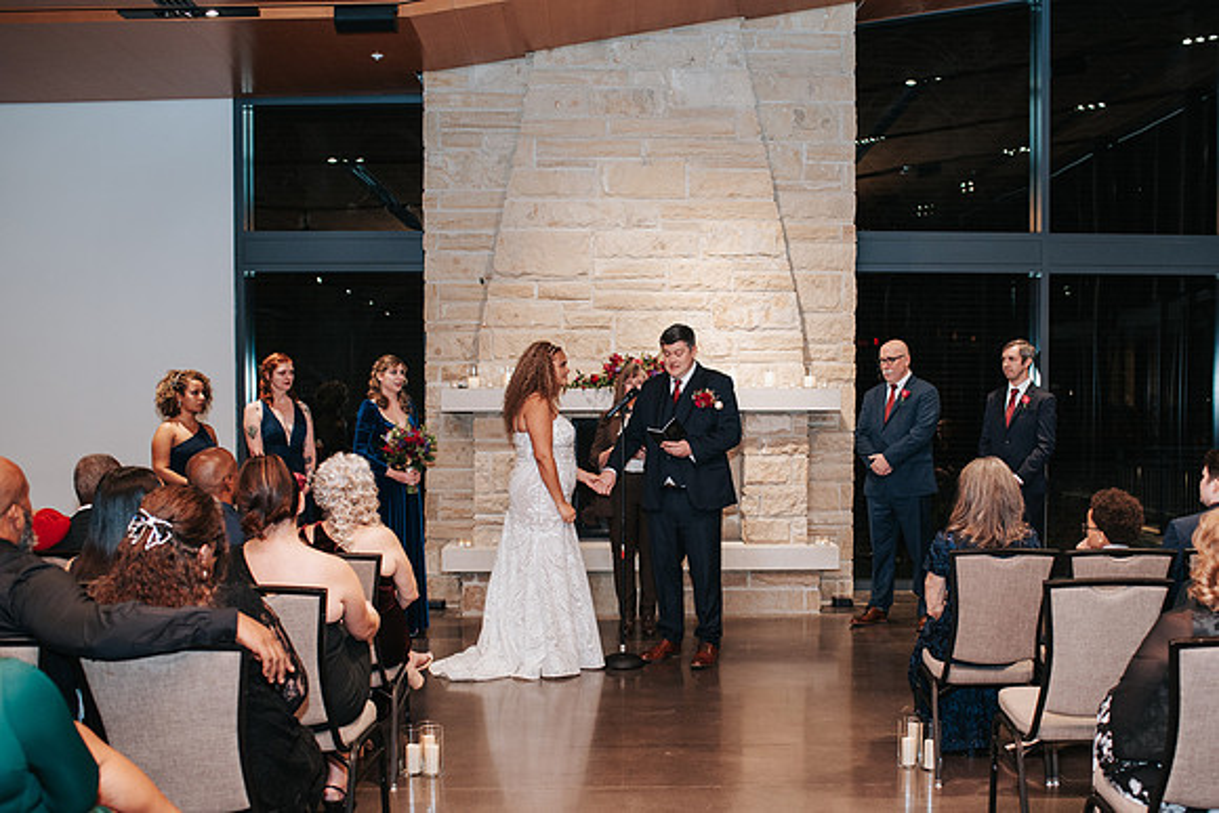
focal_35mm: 41
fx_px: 1400
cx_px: 663
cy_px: 472
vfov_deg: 32.3
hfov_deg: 47.0
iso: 1000
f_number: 2.8
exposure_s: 1/200
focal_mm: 35
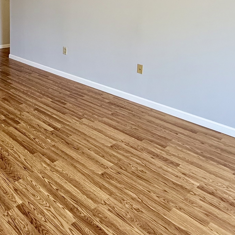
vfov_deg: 40.7
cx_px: 23
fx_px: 277
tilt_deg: -2.1
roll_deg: +0.4
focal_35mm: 36
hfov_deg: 42.2
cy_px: 4
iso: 160
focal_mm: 2.22
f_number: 2.2
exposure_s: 1/120
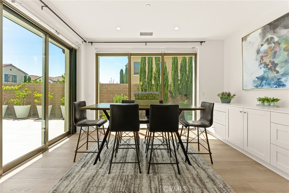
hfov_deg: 104.2
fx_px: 112
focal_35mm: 14
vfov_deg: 81.2
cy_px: 96
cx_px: 144
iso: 250
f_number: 6.3
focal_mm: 14
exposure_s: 1/60
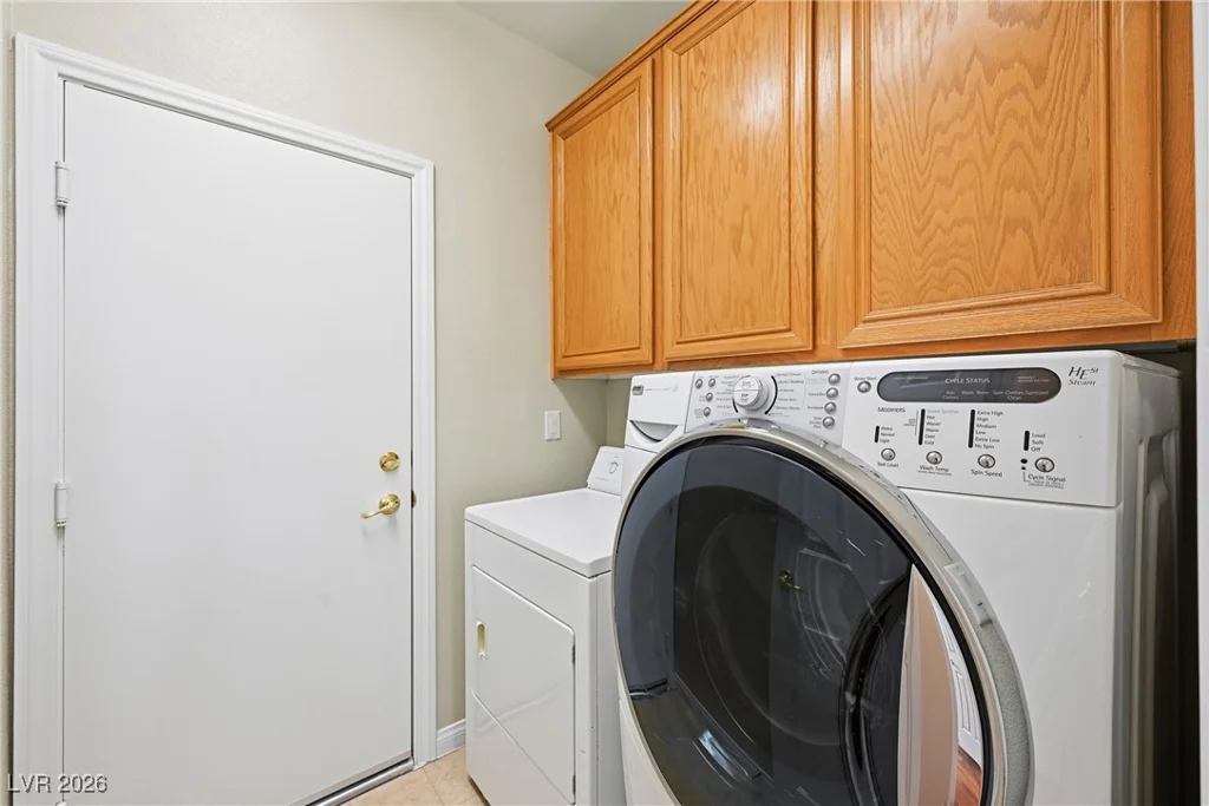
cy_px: 403
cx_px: 604
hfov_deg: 104.2
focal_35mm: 14
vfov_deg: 81.2
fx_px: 470
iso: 500
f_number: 9
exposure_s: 1/100
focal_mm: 14
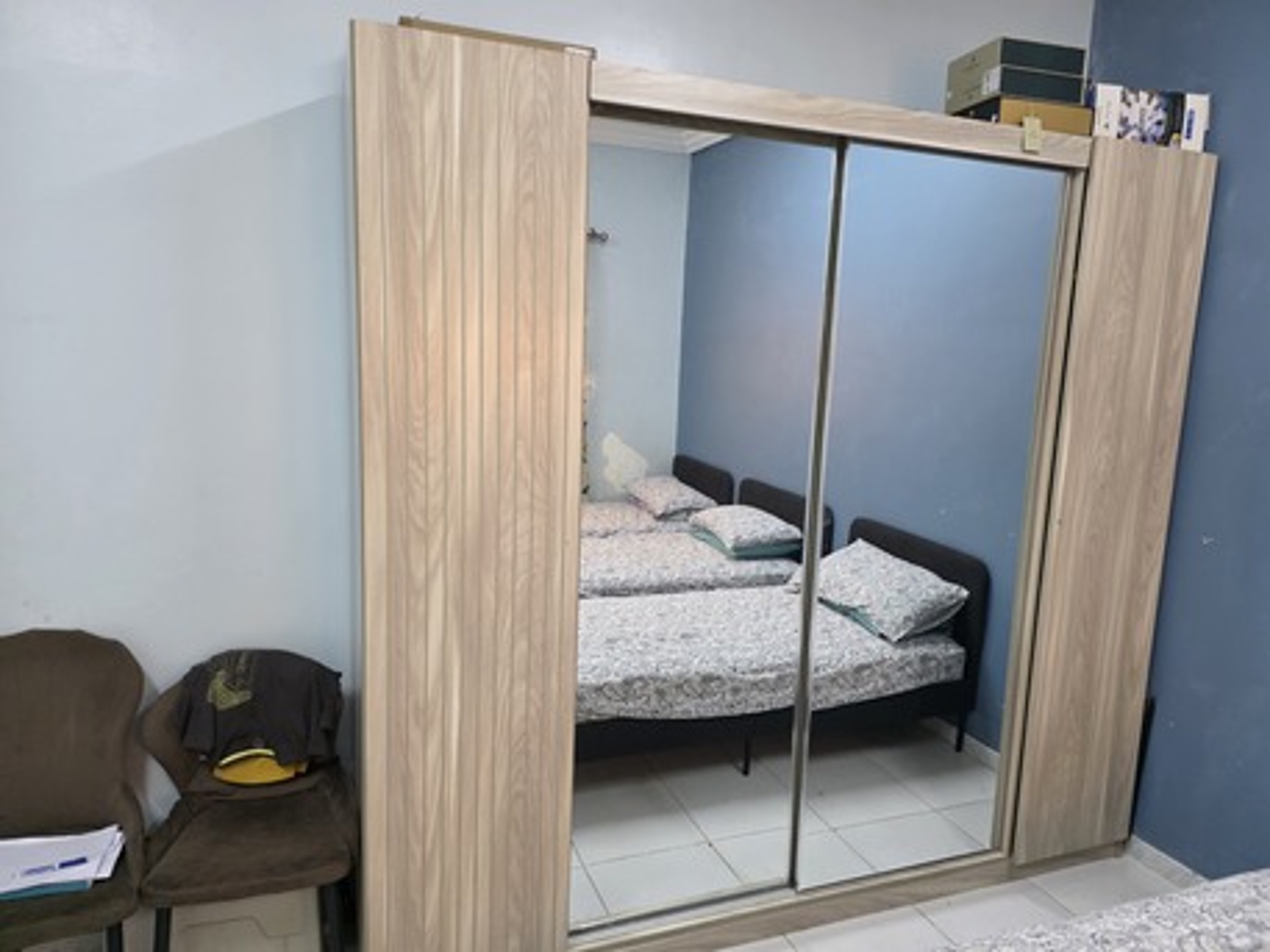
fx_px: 844
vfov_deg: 58.9
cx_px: 635
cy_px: 476
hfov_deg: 73.9
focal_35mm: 23
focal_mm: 6.3
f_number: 1.7
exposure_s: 1/120
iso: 1000
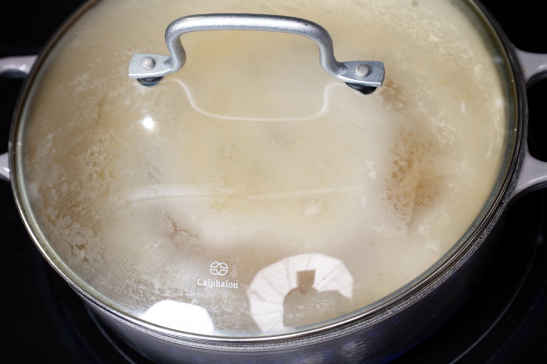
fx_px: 1063
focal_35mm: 70
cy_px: 182
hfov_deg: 28.9
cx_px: 274
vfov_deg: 19.4
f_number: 6.3
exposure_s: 1/100
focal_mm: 70
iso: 100
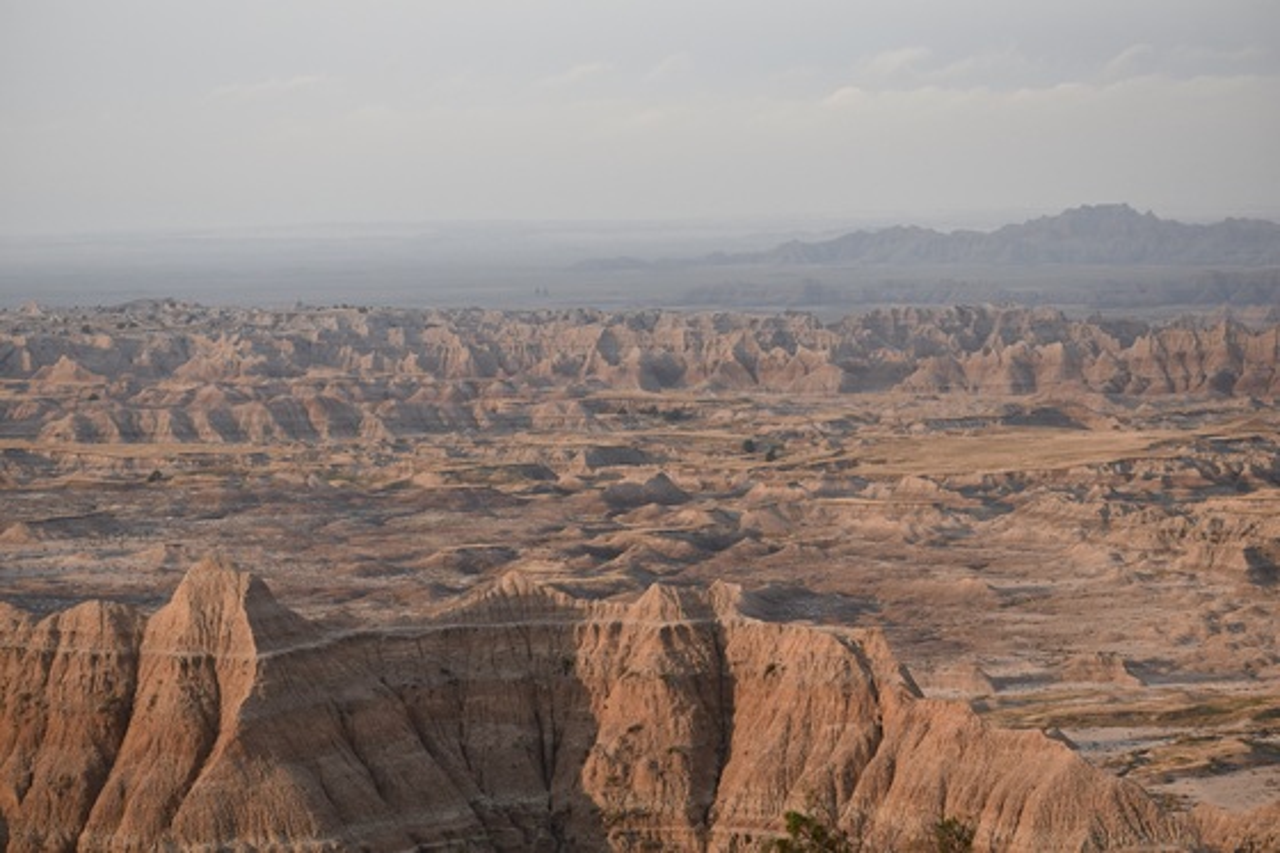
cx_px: 640
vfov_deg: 12.7
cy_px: 426
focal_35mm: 108
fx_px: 3839
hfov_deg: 18.9
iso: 400
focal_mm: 72
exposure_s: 1/500
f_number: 5
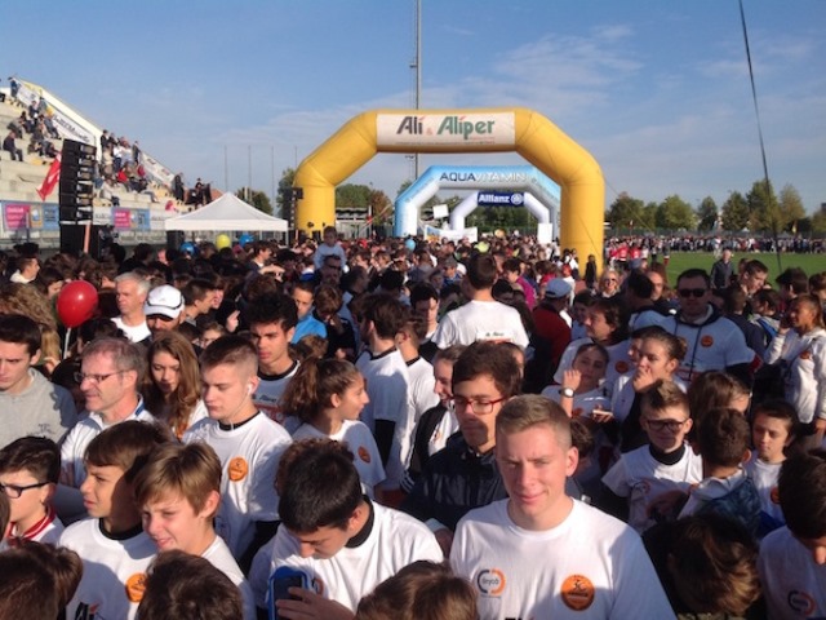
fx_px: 835
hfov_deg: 52.6
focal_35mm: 35
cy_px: 310
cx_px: 413
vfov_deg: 40.7
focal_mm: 4.28
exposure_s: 1/1779
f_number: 2.4
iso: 50
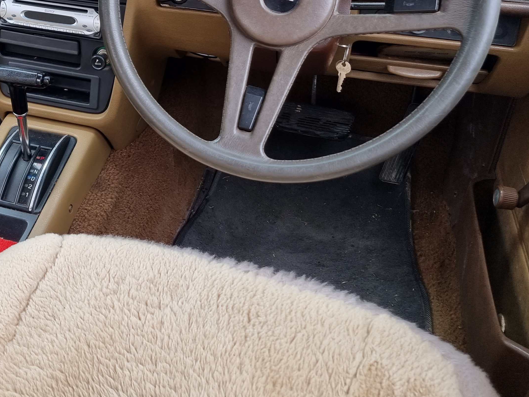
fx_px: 688
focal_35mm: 45
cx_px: 86
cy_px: 90
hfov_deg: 39.9
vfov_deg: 31.5
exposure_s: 1/100
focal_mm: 6.7
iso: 50
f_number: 1.8
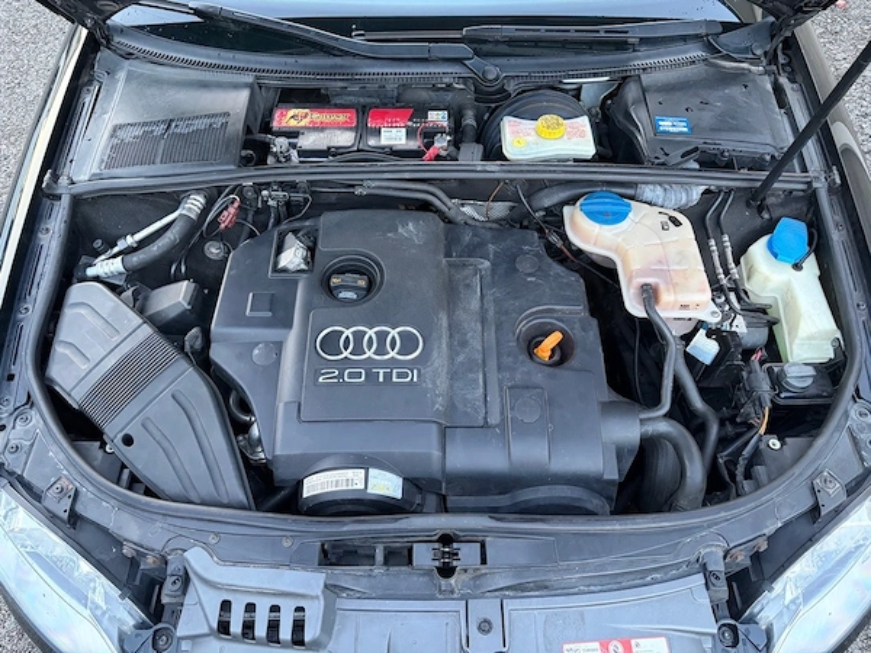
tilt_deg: -53.7
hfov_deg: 67.3
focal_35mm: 26
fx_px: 654
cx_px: 436
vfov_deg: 53.1
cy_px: 326
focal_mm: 5.96
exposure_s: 1/60
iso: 320
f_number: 1.6
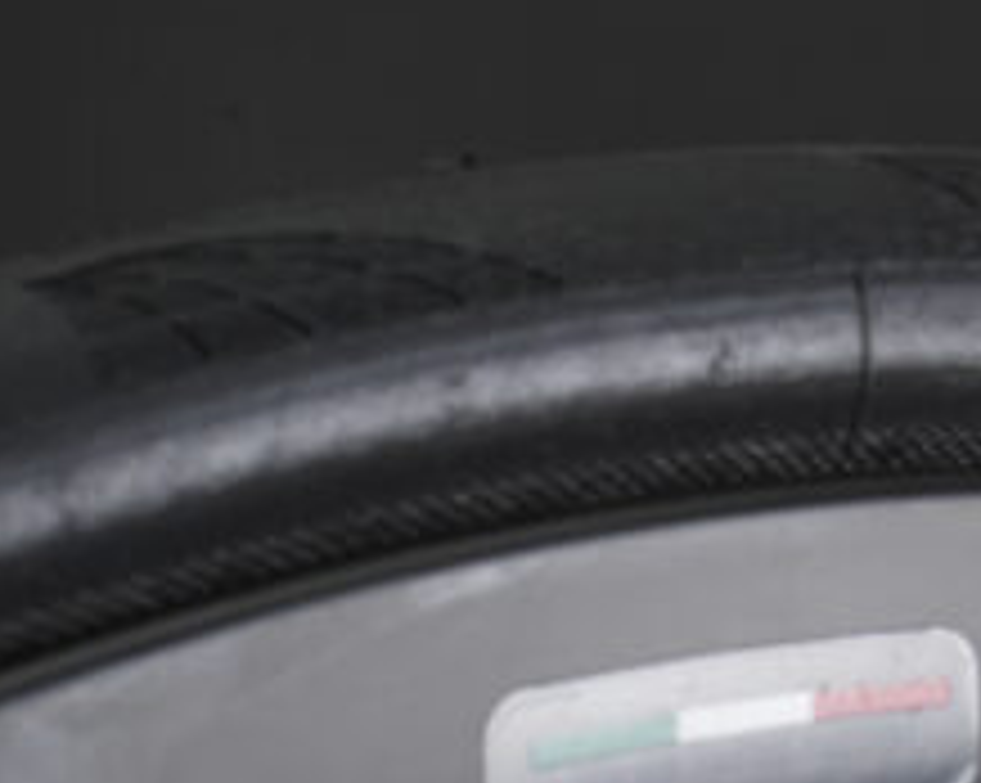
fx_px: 6788
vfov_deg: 6.4
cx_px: 2038
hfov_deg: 7.9
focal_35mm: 234
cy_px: -837
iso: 100
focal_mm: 65
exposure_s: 1/180
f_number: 16
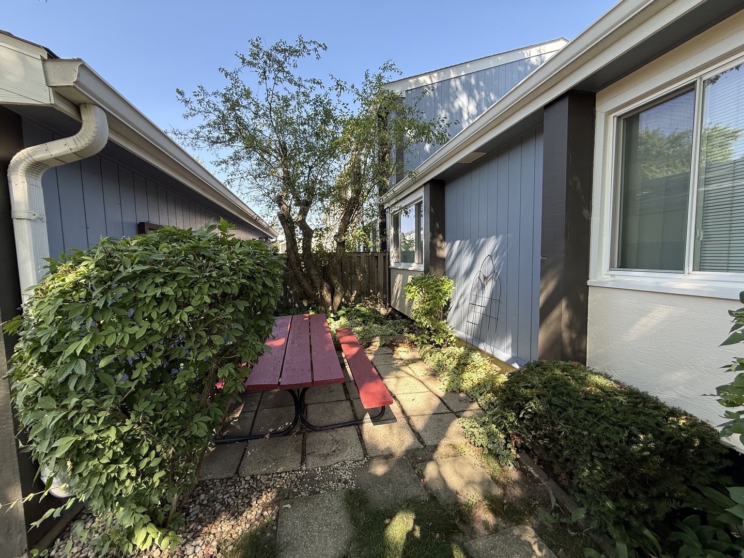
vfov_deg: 85.7
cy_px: 279
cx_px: 372
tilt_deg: -3.5
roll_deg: +1.1
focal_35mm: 14
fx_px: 301
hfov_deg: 102.1
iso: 64
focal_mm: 2.22
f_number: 2.2
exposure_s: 1/212
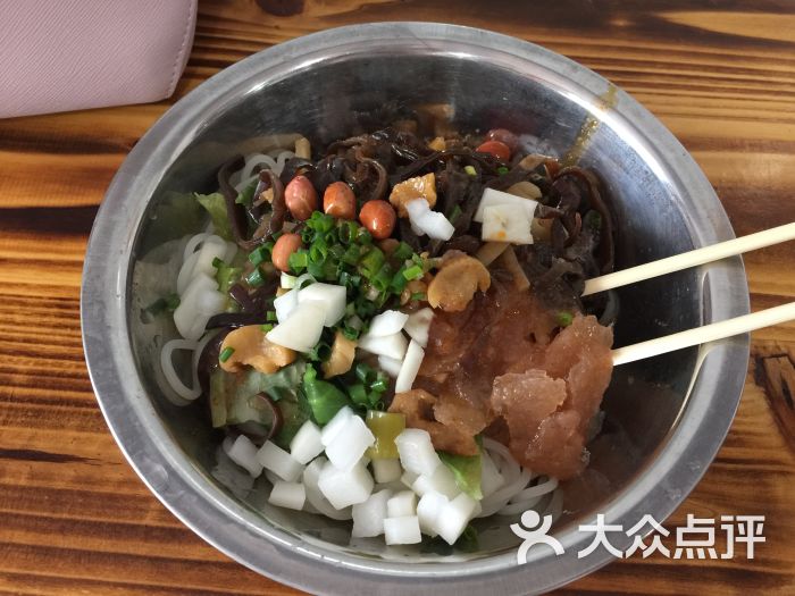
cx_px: 398
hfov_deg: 61.7
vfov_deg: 48.2
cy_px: 298
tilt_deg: -62.5
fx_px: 666
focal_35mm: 29
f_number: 2.2
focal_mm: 4.15
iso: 100
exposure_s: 1/17
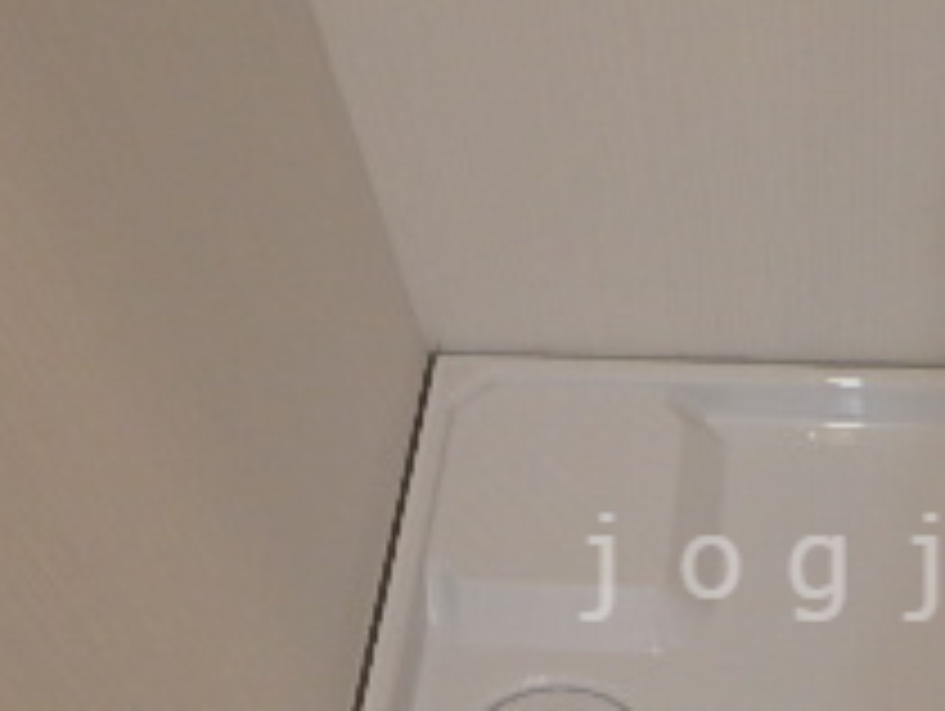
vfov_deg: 22.7
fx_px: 1749
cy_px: 567
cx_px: 886
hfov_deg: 28.8
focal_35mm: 64
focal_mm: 3.7
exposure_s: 1/30
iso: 320
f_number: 3.5
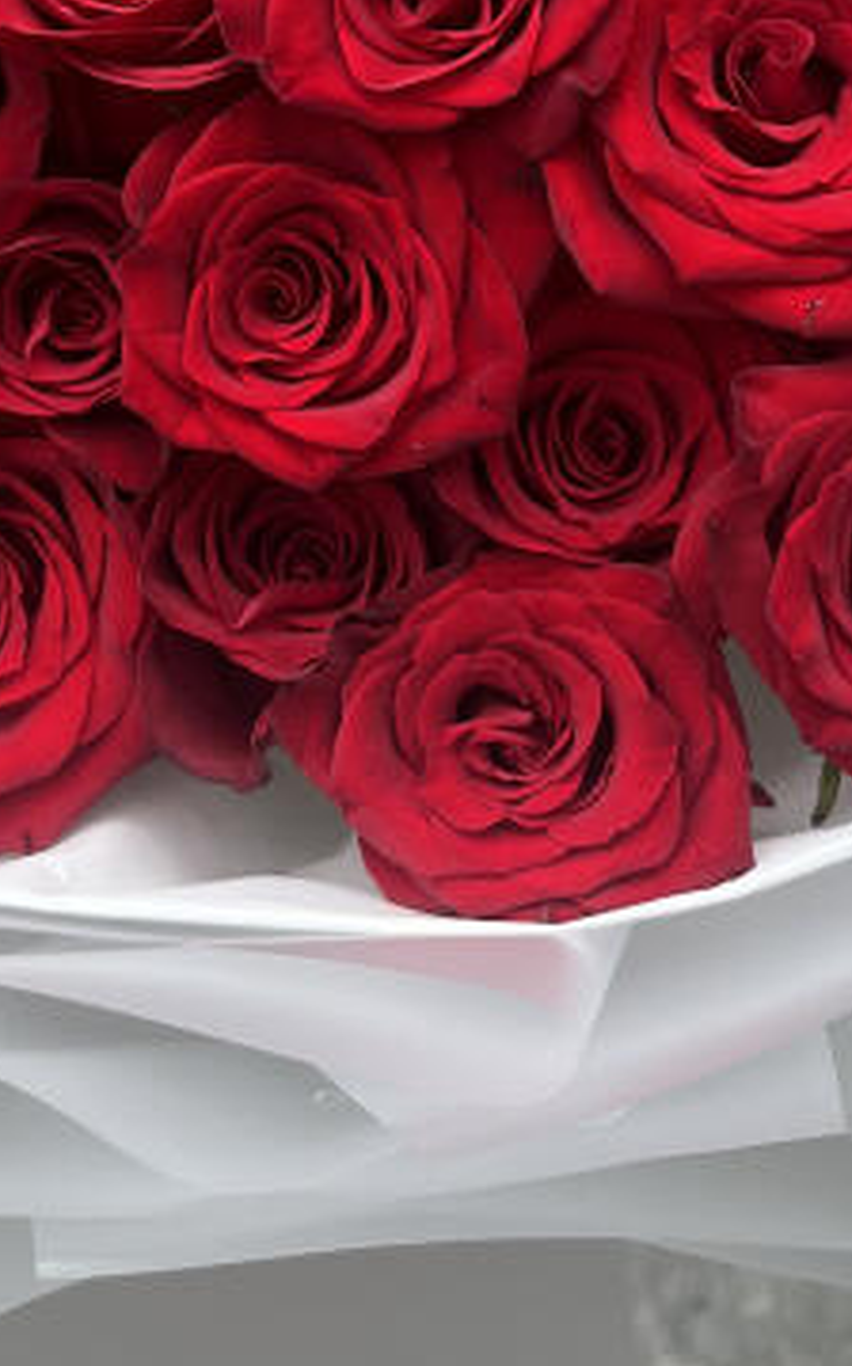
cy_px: 6
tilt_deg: -41.5
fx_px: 3050
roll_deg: +0.7
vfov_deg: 24.1
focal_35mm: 82
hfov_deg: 15.8
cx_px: 243
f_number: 1.6
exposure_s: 1/1279
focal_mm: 5.1
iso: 50
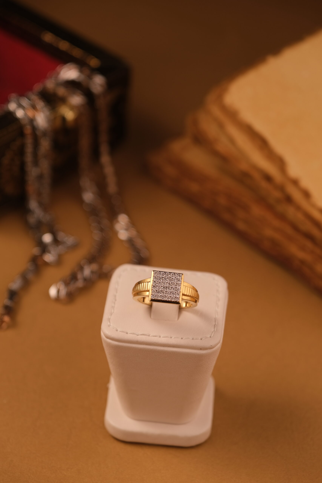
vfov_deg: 17.1
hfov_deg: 11.4
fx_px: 1610
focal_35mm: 120
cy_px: 242
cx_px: 161
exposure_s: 1/500
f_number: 4
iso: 160
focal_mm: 80
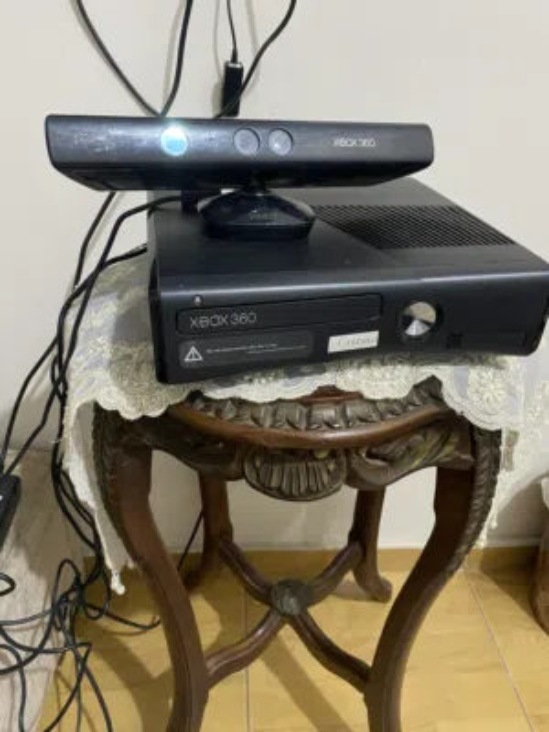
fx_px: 550
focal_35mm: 26
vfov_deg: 67.3
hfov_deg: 53.1
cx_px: 274
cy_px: 366
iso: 500
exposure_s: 1/40
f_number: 1.8
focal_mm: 4.25
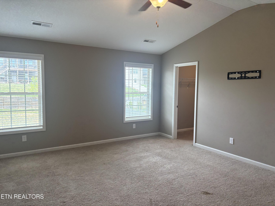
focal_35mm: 26
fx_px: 207
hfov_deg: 67.3
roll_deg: -1.1
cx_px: 138
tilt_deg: -4.1
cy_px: 103
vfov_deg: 53.1
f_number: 1.6
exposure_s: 1/120
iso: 100
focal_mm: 5.96
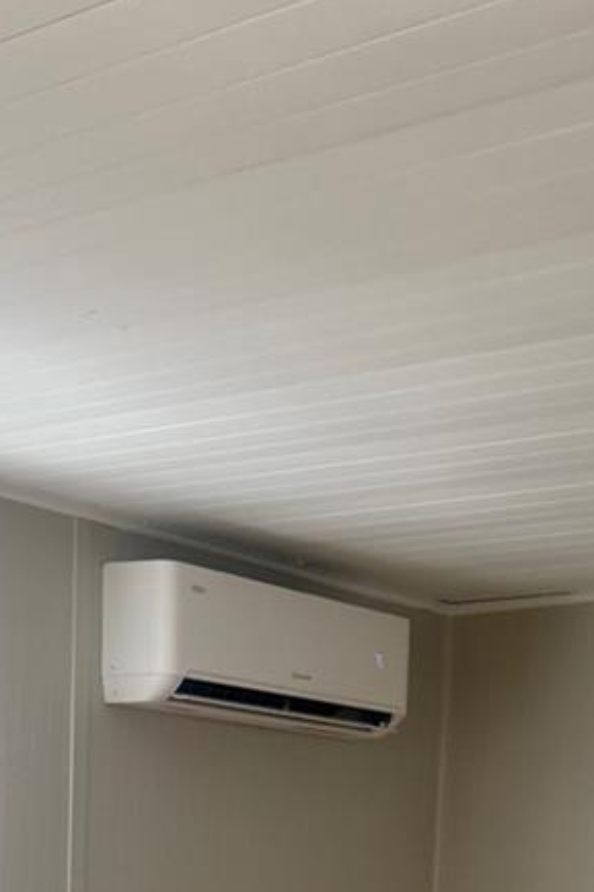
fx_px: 1709
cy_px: 1030
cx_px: 477
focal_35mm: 69
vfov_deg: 26.5
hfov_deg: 19.5
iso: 200
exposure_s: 1/202
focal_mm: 6.76
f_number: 1.78
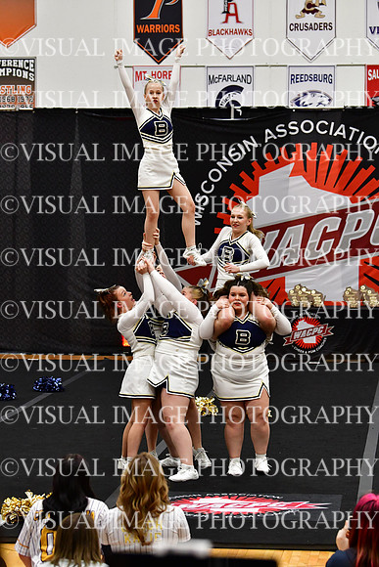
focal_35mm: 120
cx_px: 190
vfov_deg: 17.1
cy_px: 284
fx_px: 1894
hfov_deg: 11.4
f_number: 4
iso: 4000
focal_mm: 80
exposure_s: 1/500
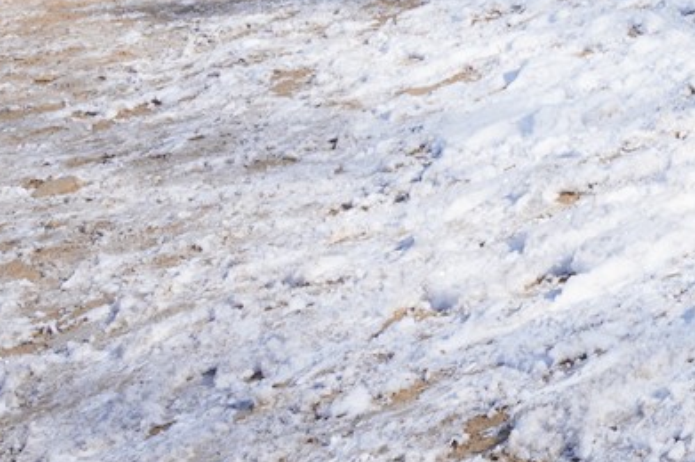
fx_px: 3260
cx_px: 1694
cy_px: -469
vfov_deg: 7.8
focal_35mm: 169
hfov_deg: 10.4
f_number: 13
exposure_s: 1/100
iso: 100
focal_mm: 33
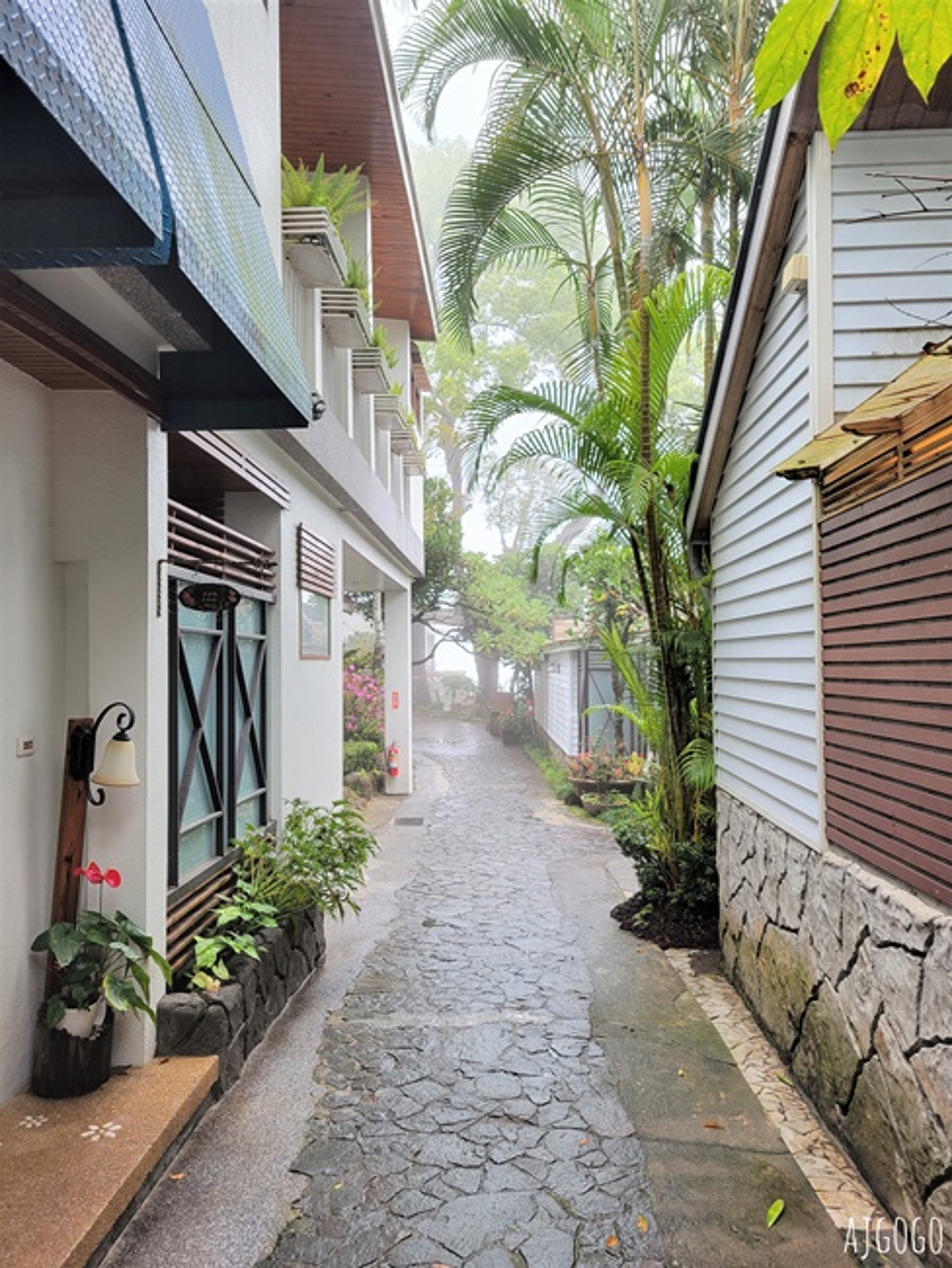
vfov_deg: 67.3
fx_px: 953
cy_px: 634
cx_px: 476
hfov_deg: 53.1
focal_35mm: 26
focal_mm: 5.4
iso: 50
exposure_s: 1/119
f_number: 1.8
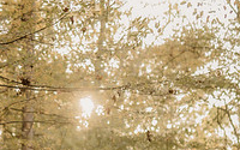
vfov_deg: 7.5
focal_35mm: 172
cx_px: 145
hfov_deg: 12.2
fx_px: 1125
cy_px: 235
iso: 200
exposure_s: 1/250
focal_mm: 50
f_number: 1.4
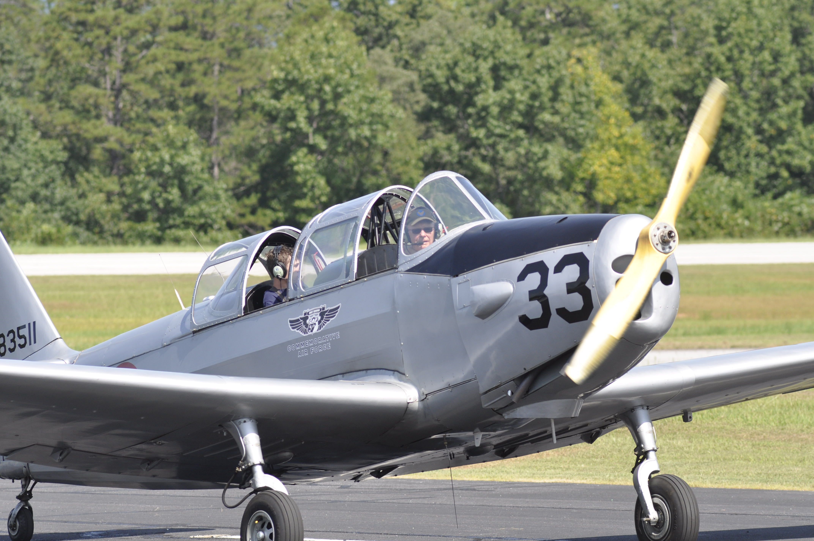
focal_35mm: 270
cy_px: 270
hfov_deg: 7.6
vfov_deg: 5.1
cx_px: 407
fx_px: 6098
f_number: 5
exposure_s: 1/1600
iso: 400
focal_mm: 180
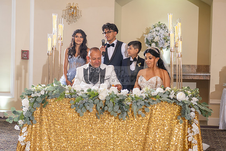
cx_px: 108
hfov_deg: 25.7
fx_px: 495
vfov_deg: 17.3
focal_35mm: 79
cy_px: 80
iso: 800
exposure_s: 1/160
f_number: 4
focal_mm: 70
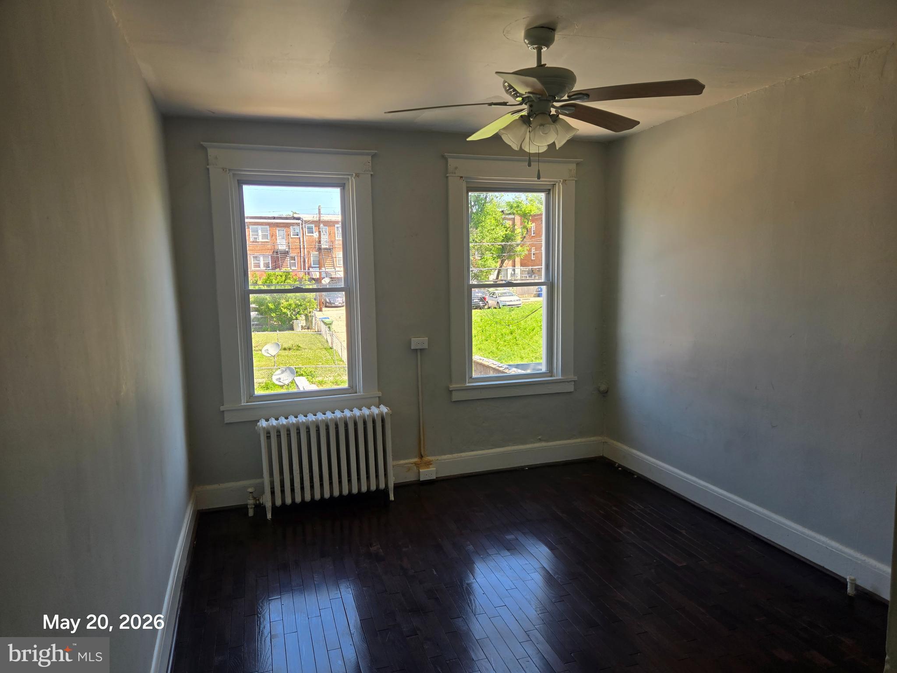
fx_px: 596
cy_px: 336
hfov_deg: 73.9
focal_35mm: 23
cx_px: 448
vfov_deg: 58.9
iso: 25
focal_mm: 5.4
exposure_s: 1/195
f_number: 1.8
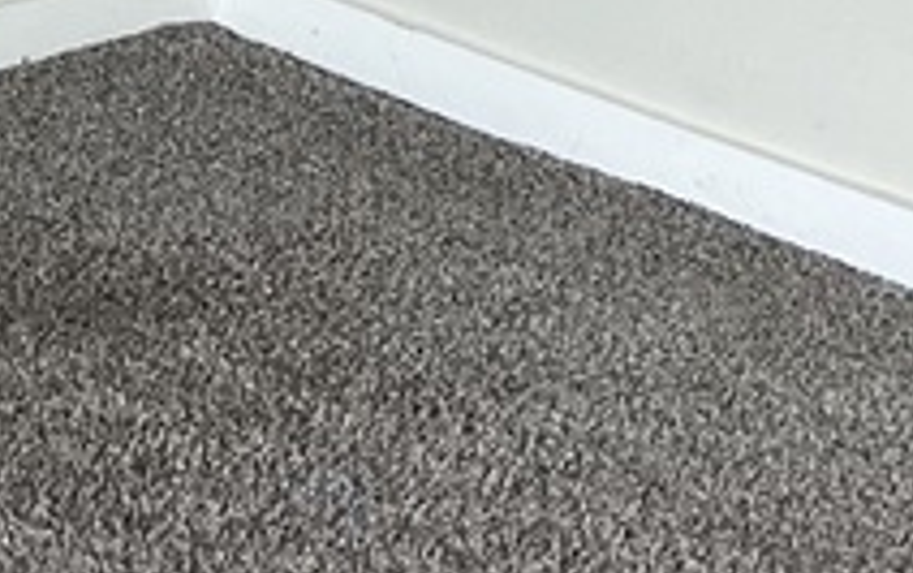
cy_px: -1150
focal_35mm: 187
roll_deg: -1.8
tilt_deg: -3.7
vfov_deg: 6.4
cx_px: 401
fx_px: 4658
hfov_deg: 11.2
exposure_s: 1/120
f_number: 1.5
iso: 125
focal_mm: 5.7
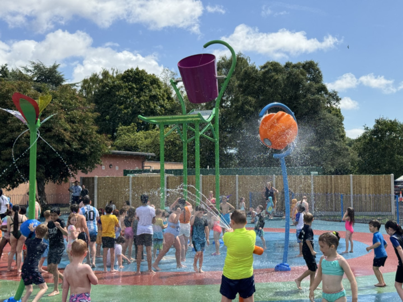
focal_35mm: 48
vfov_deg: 30.3
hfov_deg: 39.7
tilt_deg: +4.0
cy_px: 151
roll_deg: +0.3
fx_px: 559
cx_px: 202
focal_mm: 6.76
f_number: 1.78
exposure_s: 1/2959
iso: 64
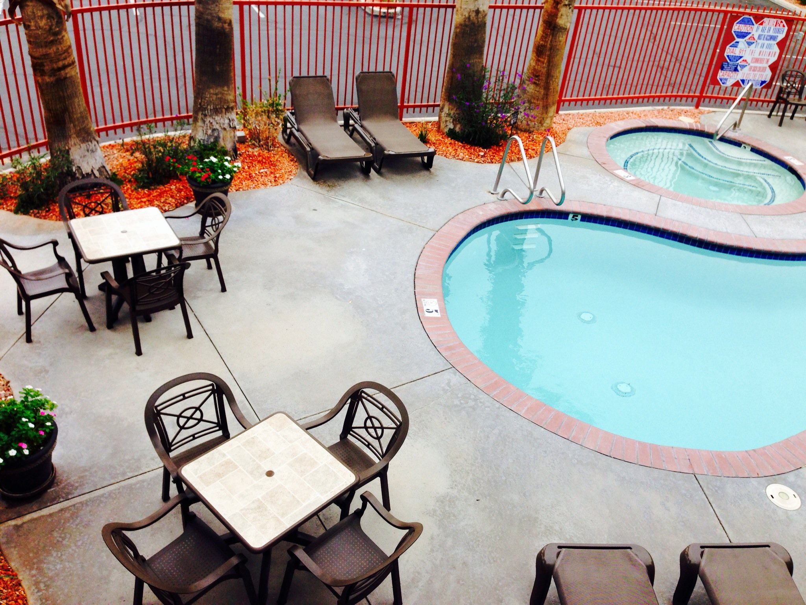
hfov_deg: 55.4
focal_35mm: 33
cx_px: 403
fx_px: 768
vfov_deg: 42.9
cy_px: 302
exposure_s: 1/285
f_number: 2.4
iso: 50
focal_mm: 4.12
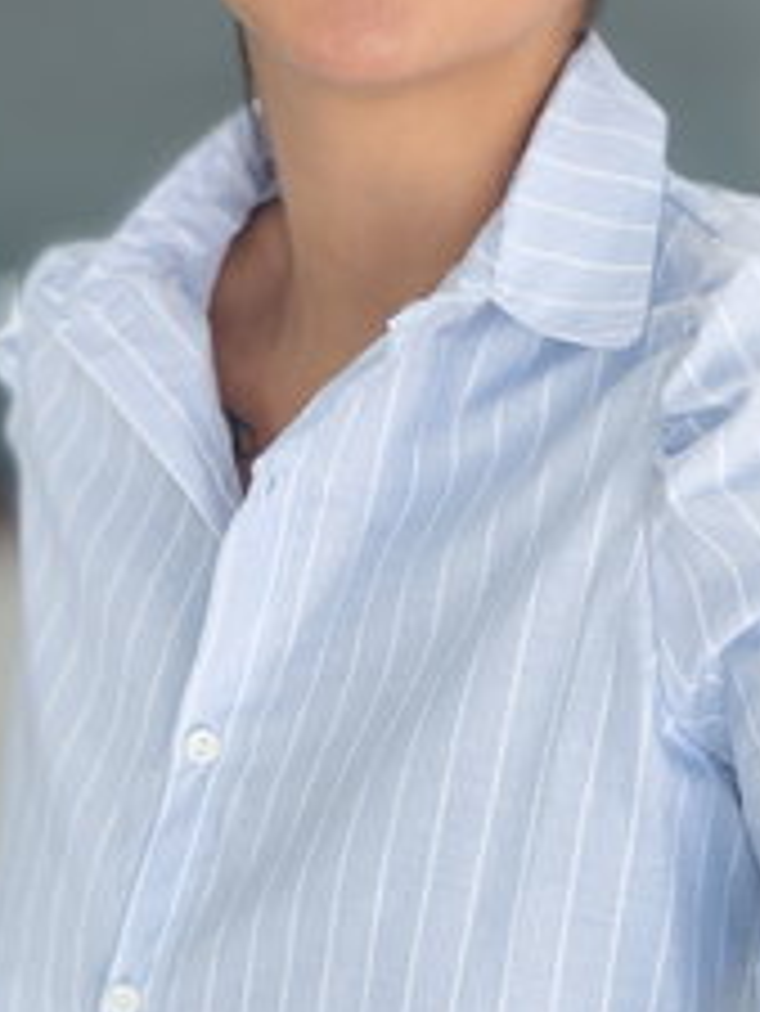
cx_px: 616
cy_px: 974
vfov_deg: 26.2
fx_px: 2076
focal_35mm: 71
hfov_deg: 20.5
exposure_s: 1/121
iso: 64
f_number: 1.9
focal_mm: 2.71
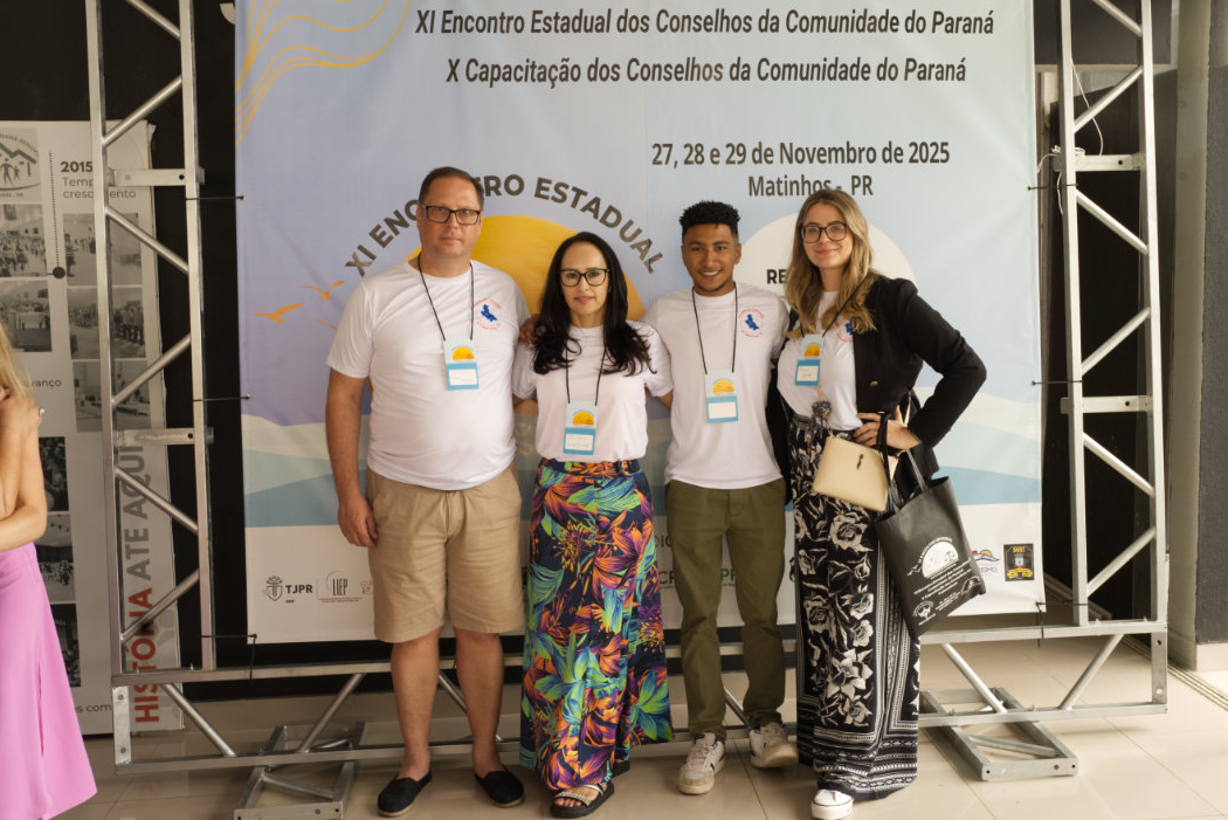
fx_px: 1365
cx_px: 696
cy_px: 397
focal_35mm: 40
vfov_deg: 33.4
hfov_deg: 48.3
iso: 640
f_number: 6.3
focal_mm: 35
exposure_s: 1/100
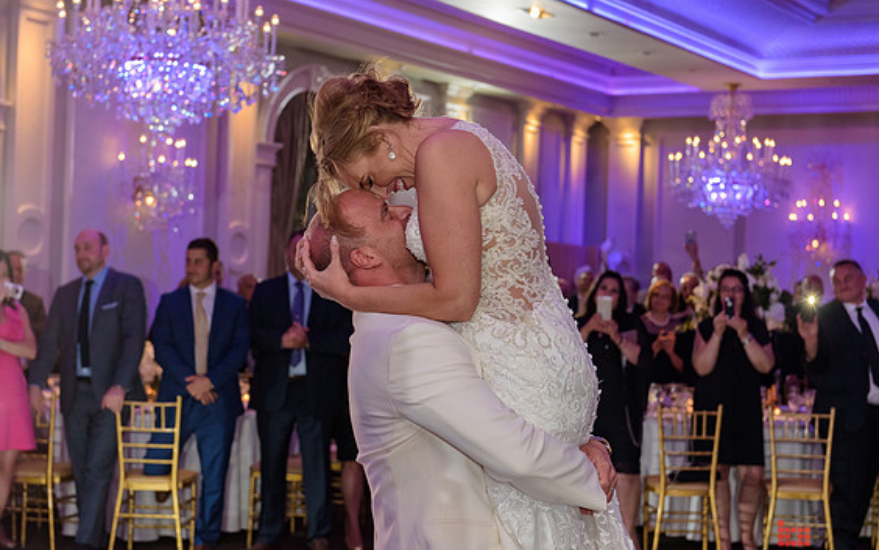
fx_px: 1582
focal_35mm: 66
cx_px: 435
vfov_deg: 19.7
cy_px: 281
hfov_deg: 31.1
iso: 1600
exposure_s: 1/125
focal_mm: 58
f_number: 3.2
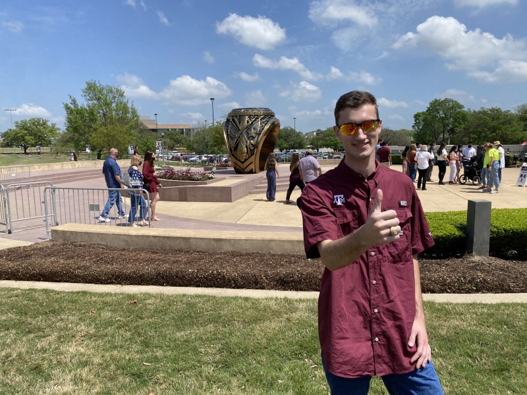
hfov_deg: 67.3
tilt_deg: -7.2
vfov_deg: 53.1
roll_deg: -0.5
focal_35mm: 26
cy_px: 198
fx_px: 396
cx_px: 264
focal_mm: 4.25
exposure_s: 1/2967
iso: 32
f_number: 1.8
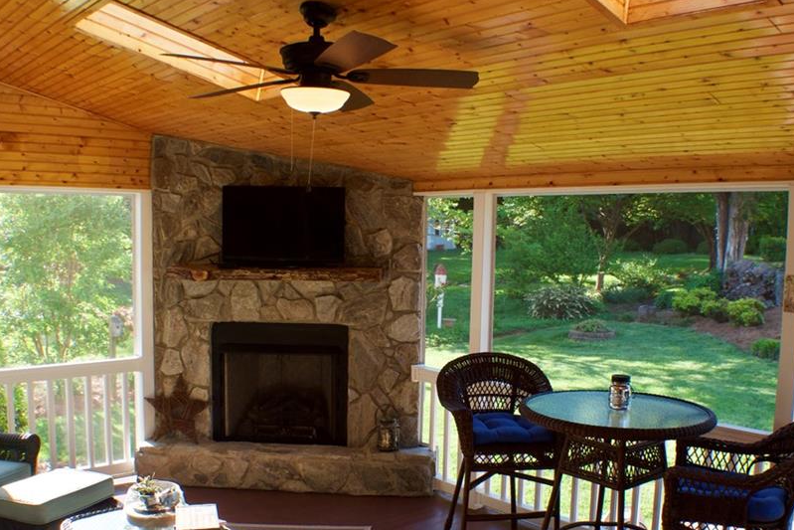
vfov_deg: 29.2
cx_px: 378
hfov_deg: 42.7
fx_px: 1015
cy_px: 318
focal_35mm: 46
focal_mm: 24
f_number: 10
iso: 400
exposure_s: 1/50
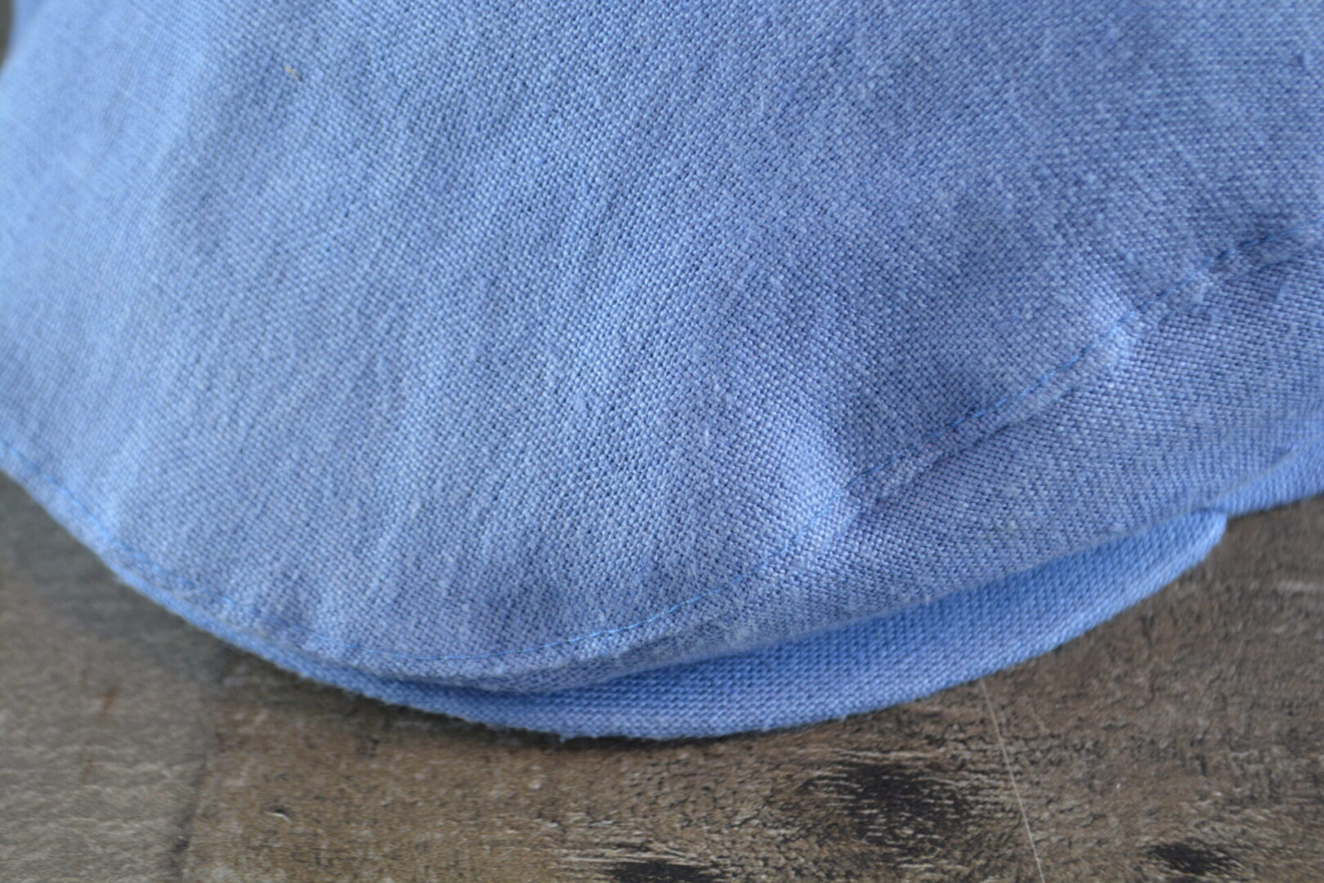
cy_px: 442
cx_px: 662
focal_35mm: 66
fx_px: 2427
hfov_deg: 30.5
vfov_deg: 20.6
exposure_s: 1/60
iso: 800
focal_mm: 44
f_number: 5.3
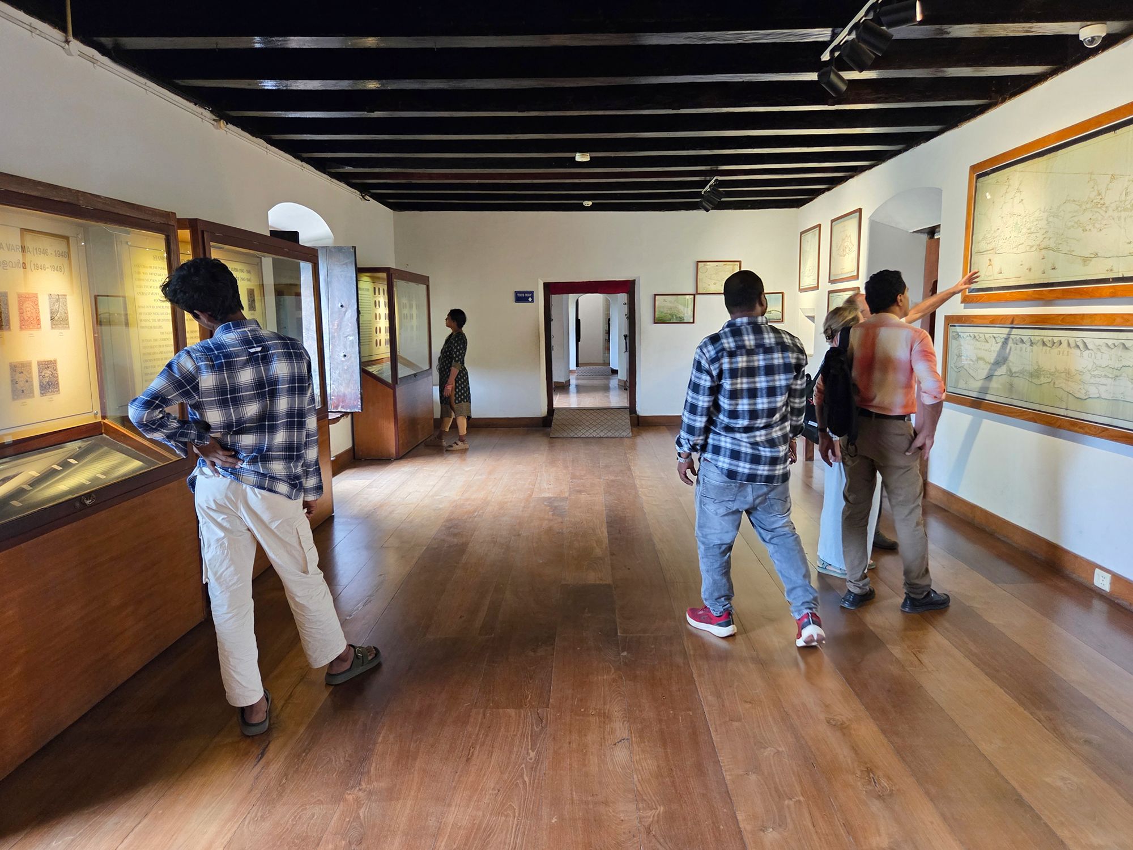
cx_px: 566
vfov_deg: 58.9
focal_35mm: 23
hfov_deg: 73.9
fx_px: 753
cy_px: 425
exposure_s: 1/120
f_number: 1.8
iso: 500
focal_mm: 5.4
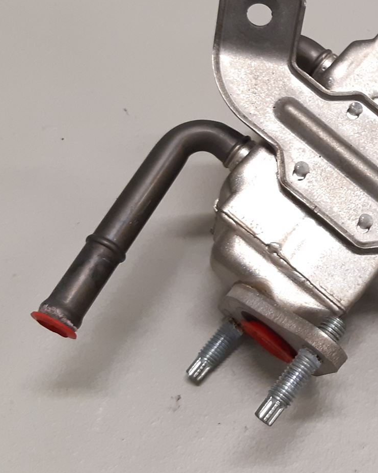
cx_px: 380
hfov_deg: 25.7
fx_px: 783
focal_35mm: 56
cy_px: 153
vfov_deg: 33.3
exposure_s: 1/50
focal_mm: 3.93
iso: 200
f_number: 1.7
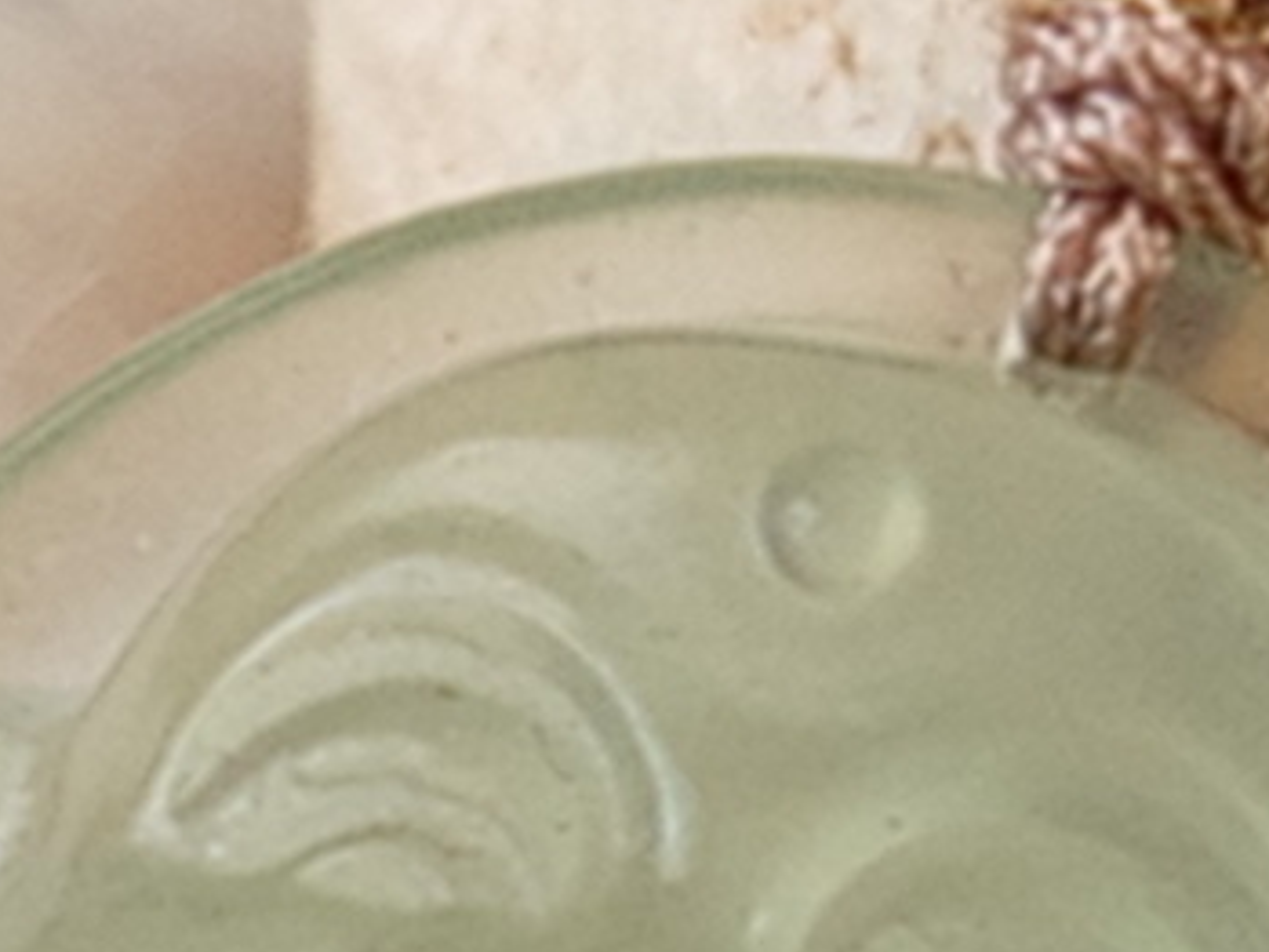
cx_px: 153
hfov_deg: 6.0
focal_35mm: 330
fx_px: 12102
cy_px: 1744
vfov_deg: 4.5
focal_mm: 5.24
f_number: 1.7
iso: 646
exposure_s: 1/33.3
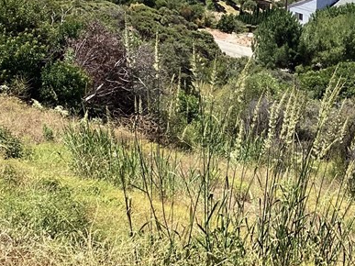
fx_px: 841
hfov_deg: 23.4
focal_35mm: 82
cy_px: 172
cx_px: 303
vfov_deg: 17.9
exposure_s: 1/849
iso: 25
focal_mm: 3.3
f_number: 2.4
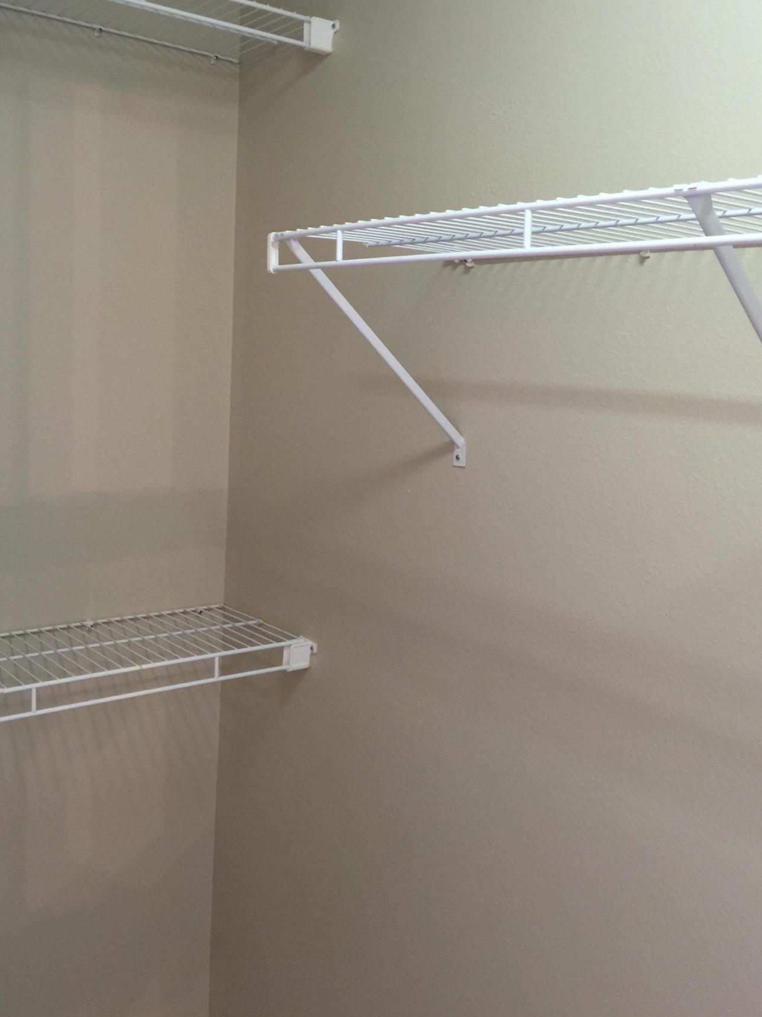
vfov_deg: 53.8
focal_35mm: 34
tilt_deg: -5.1
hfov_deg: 41.8
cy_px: 444
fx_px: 998
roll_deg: -3.0
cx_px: 388
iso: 64
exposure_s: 1/15
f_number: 2.2
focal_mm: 4.15
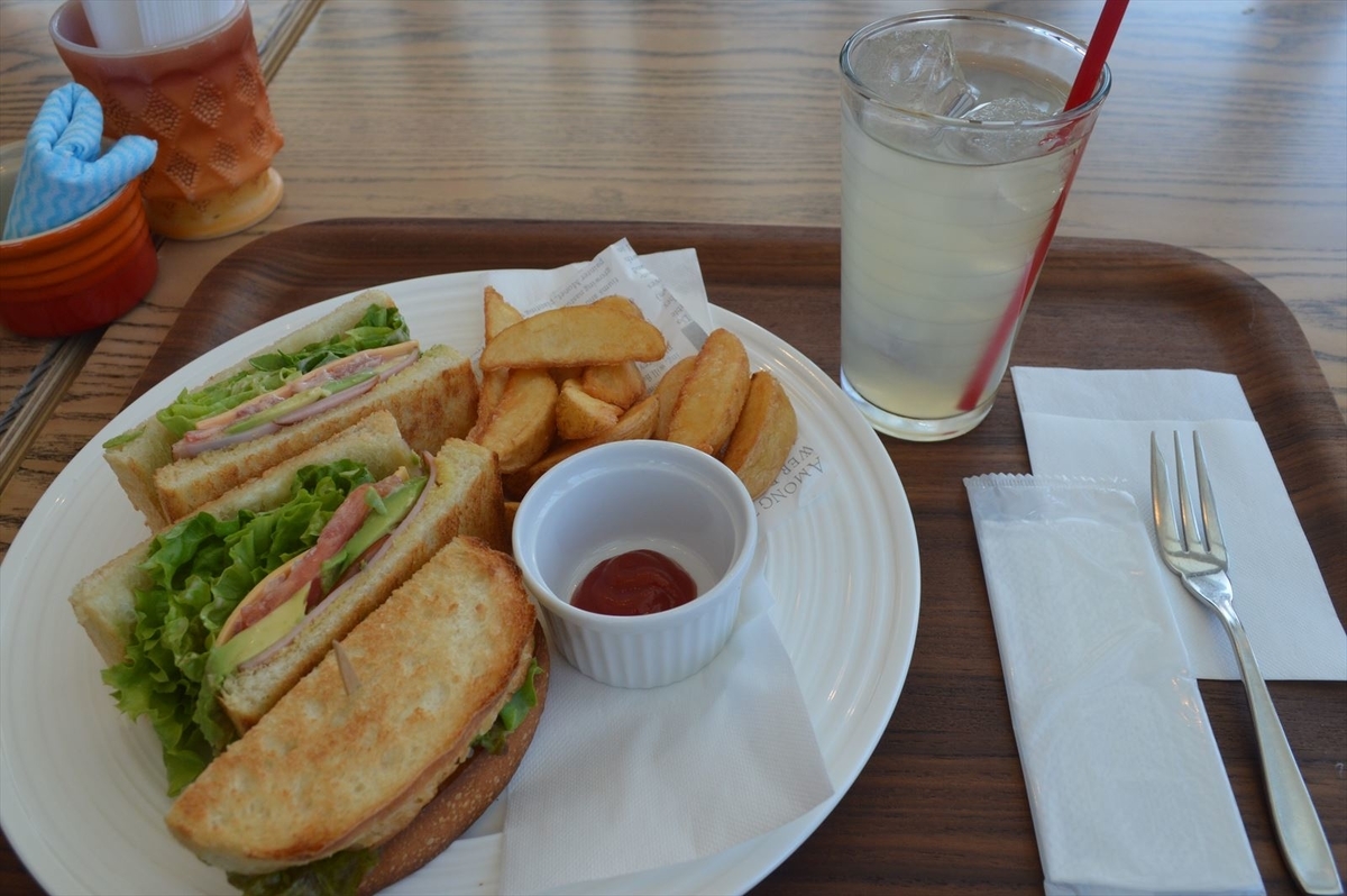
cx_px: 674
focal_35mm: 30
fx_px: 1122
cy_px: 448
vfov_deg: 43.5
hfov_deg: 62.0
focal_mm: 20
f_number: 6.3
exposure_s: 1/160
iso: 400
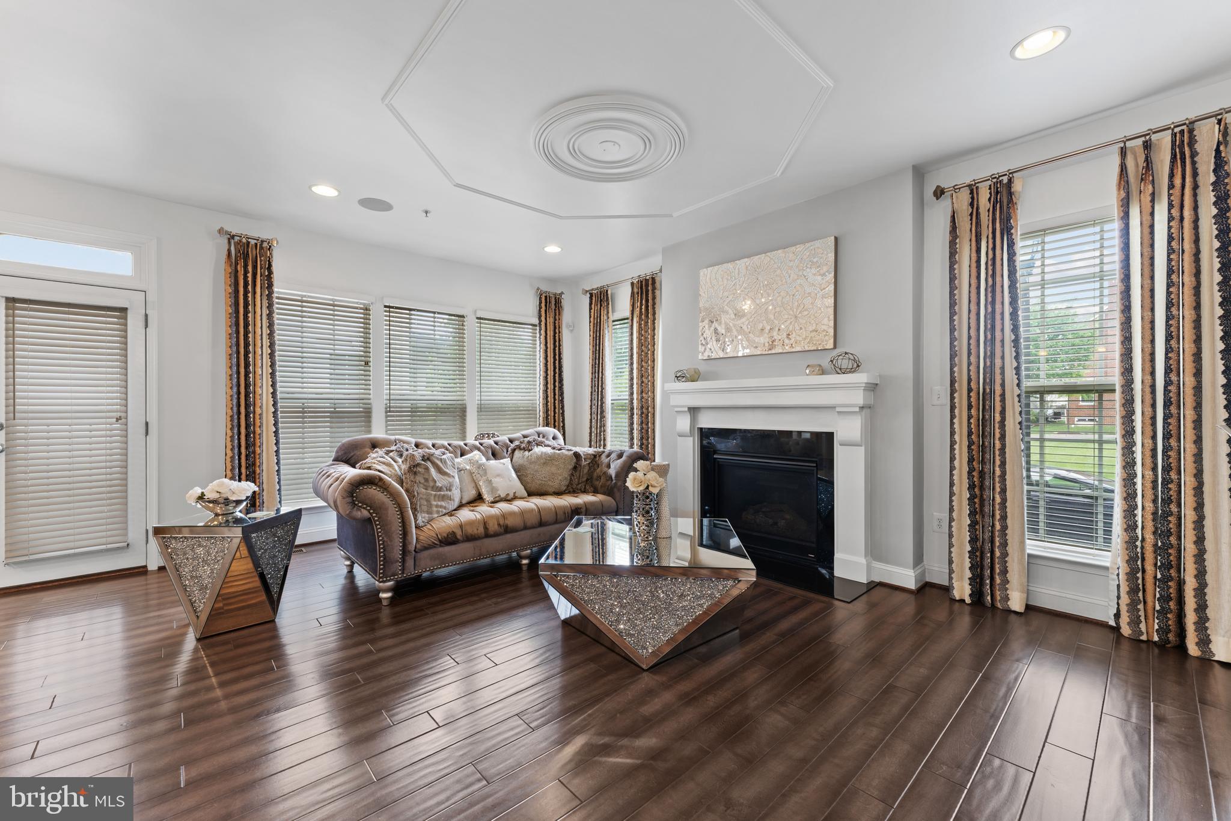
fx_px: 479
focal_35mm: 14
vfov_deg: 81.2
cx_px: 616
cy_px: 410
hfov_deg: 104.3
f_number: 8
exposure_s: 1/5
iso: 100
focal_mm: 14
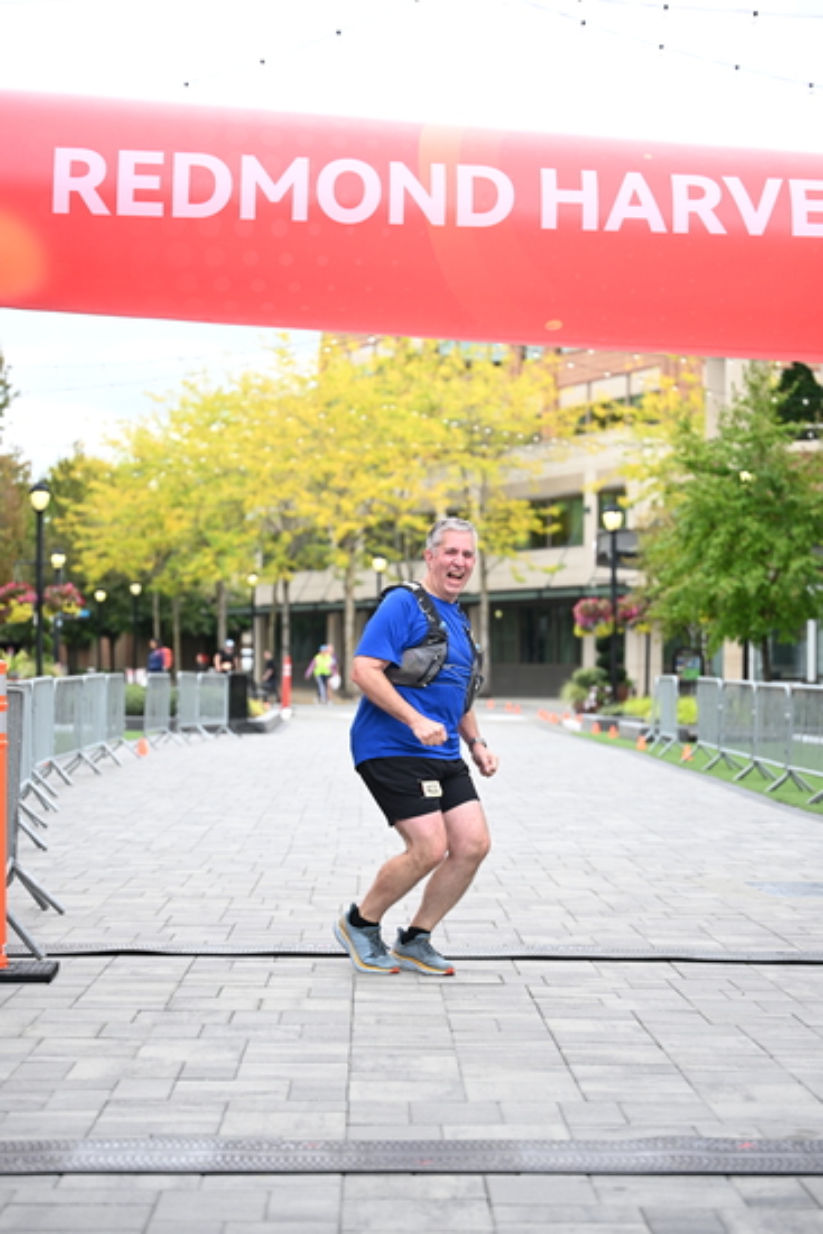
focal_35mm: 70
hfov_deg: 19.5
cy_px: 617
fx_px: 2399
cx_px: 412
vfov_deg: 28.8
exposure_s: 1/1000
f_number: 2.8
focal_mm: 70
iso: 400
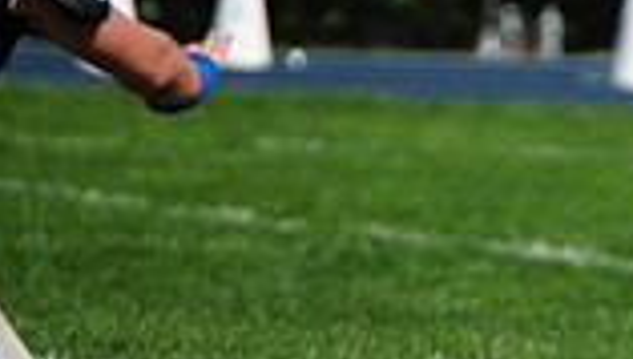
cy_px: 175
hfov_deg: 2.3
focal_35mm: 954
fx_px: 16043
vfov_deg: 1.3
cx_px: 1153
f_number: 2.8
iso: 400
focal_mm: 247
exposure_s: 1/6400
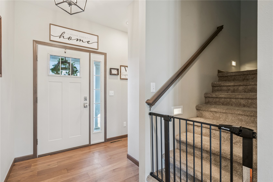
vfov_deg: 70.4
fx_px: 129
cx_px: 136
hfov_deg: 93.3
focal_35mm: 17
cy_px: 91
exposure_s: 1/15
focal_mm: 17
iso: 400
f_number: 8
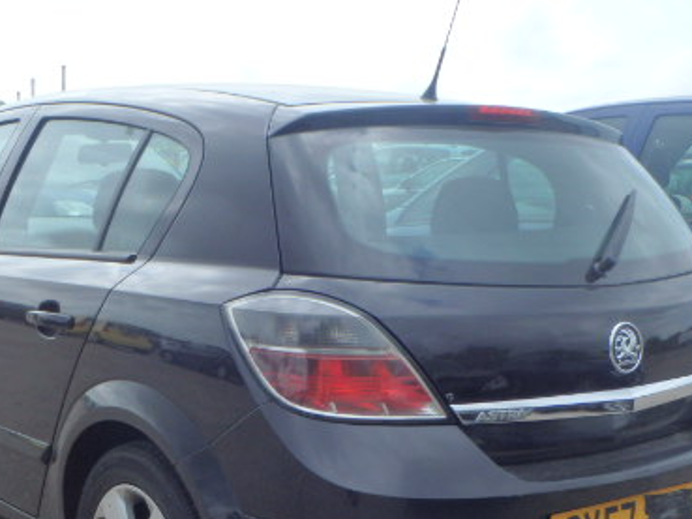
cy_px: 420
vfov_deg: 24.4
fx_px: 1180
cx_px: 323
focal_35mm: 59
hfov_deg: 32.7
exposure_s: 1/1000
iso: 200
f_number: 4.4
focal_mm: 6.1
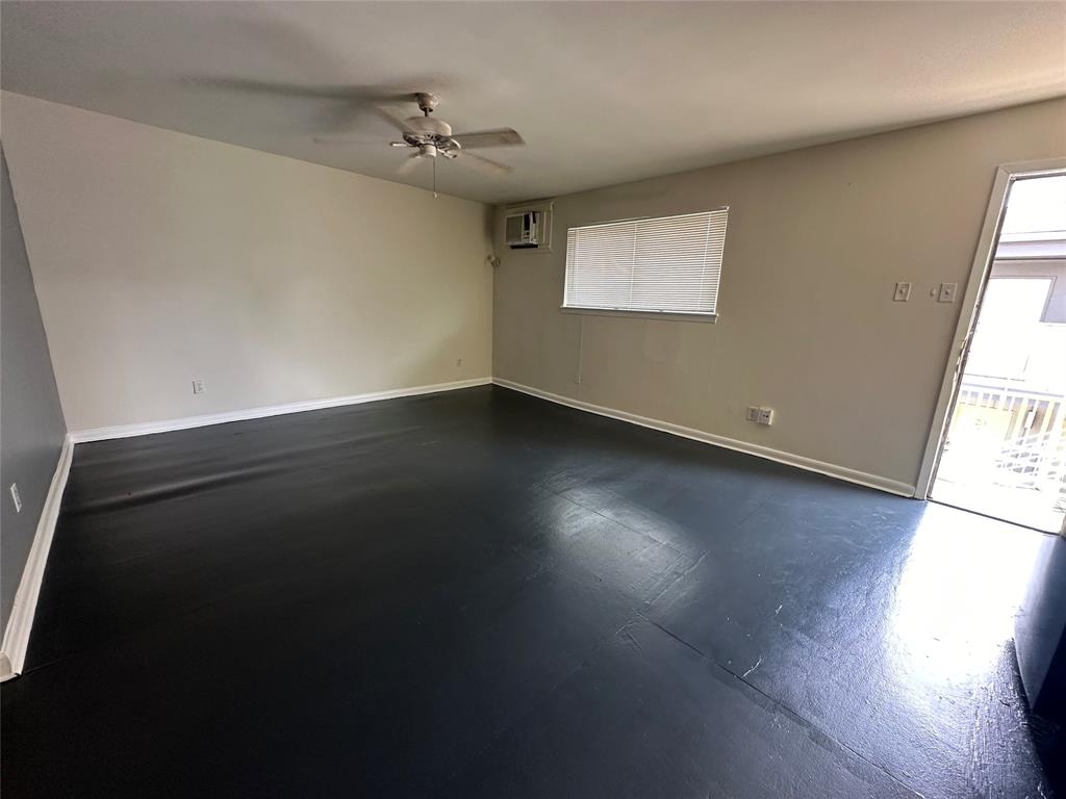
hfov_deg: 102.1
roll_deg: -2.4
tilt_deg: -13.7
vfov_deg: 85.7
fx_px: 431
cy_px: 400
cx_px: 533
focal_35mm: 14
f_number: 2.2
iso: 200
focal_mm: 2.22
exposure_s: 1/60
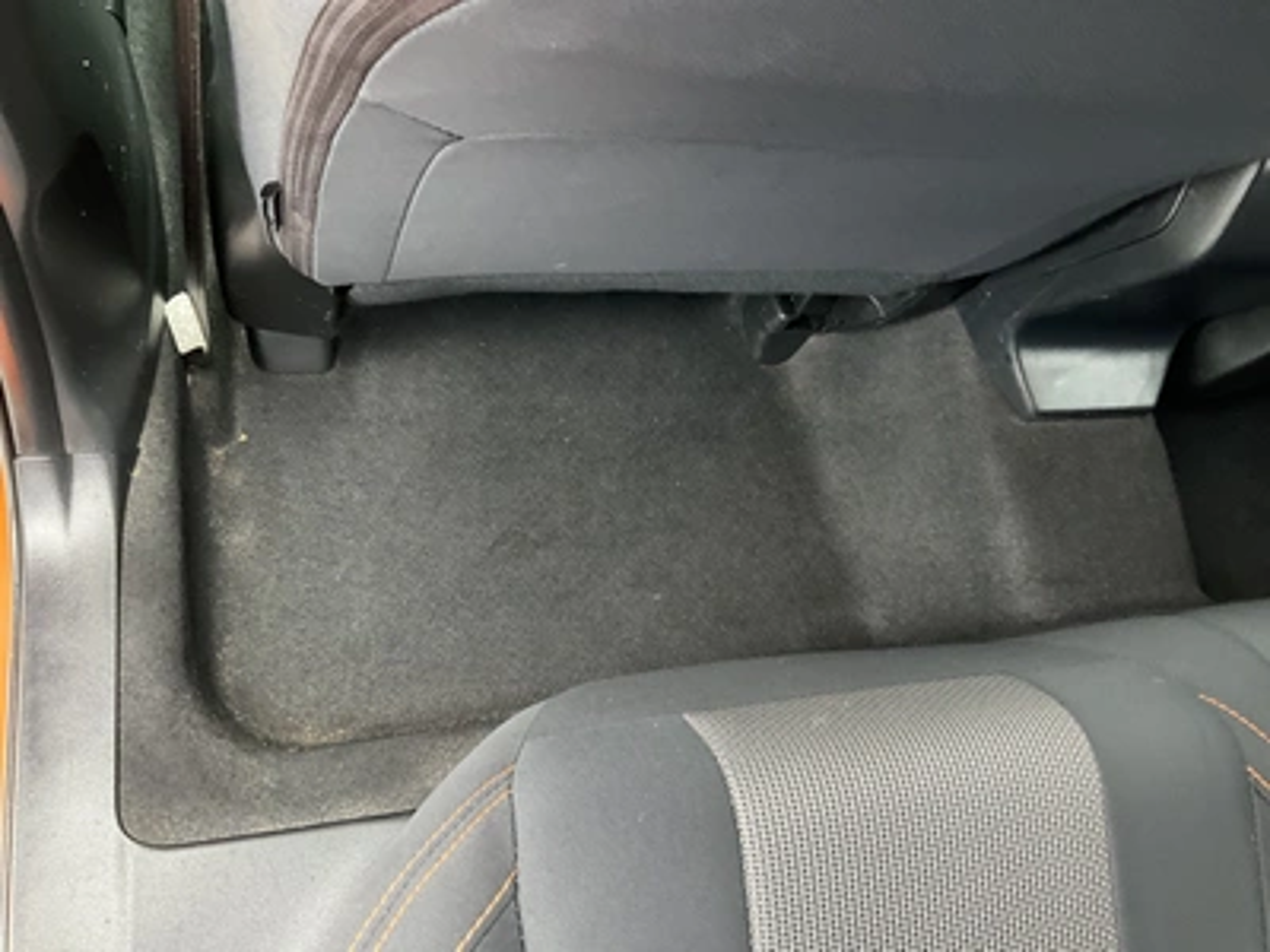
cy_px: 476
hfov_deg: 61.7
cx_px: 635
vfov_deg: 48.2
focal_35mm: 29
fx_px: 1064
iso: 320
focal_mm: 3
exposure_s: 1/47
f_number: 1.8
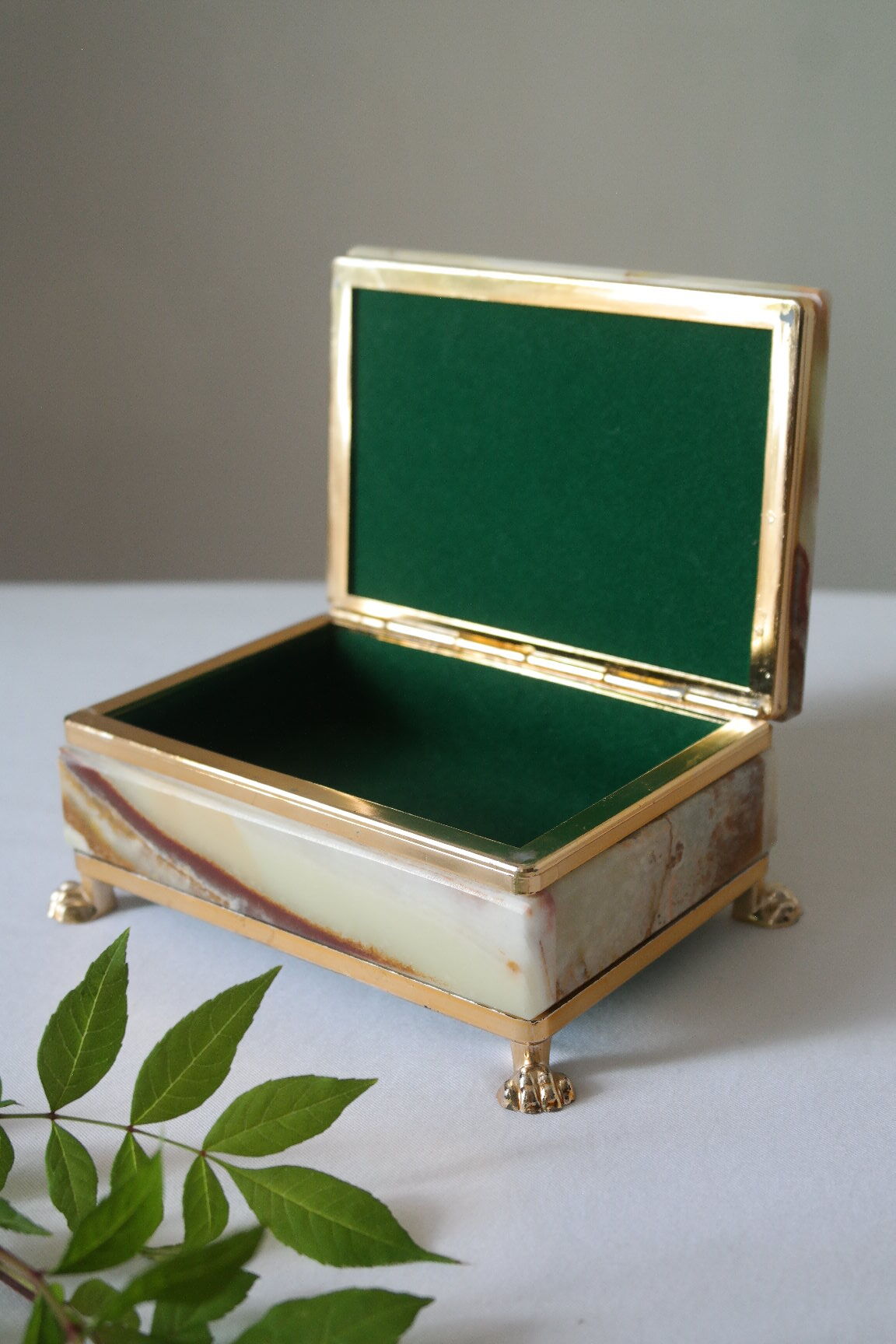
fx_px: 1979
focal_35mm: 53
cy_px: 672
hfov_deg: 25.5
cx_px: 448
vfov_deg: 37.5
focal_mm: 35
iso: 800
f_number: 5.6
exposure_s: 1/50
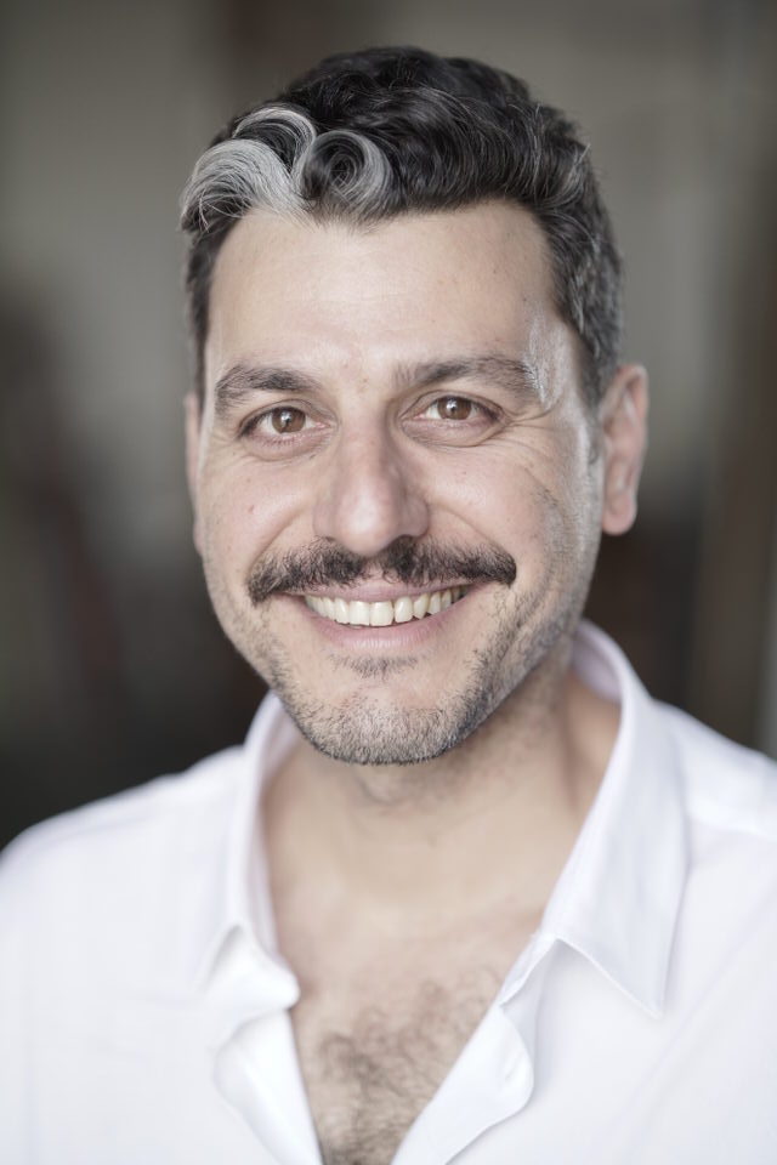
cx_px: 388
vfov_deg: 23.9
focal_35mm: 85
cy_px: 582
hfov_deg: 16.1
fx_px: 2752
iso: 400
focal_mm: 85
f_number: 2
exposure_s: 1/250
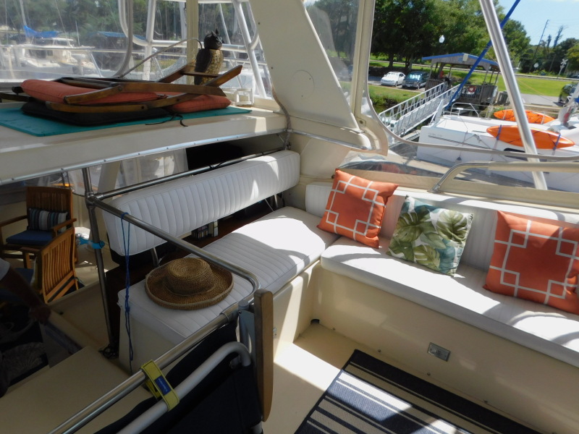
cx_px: 290
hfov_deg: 73.9
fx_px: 385
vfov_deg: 58.9
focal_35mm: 23
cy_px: 217
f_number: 3
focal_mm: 4
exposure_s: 1/1500
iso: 125
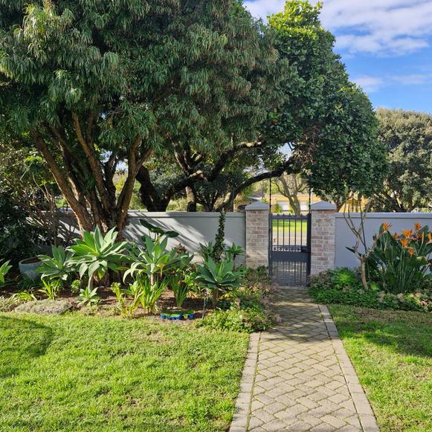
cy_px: 219
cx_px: 208
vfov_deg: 57.3
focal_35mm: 28
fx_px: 395
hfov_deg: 57.3
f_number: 1.8
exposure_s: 1/588
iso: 50
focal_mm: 5.54
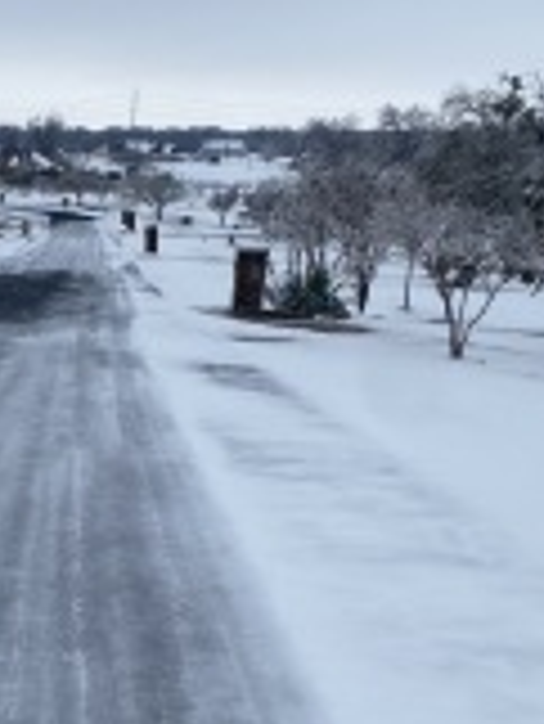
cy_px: 490
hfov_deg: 23.6
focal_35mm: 59
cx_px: -22
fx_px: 1235
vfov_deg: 32.4
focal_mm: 4.25
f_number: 1.8
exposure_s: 1/2625
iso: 32
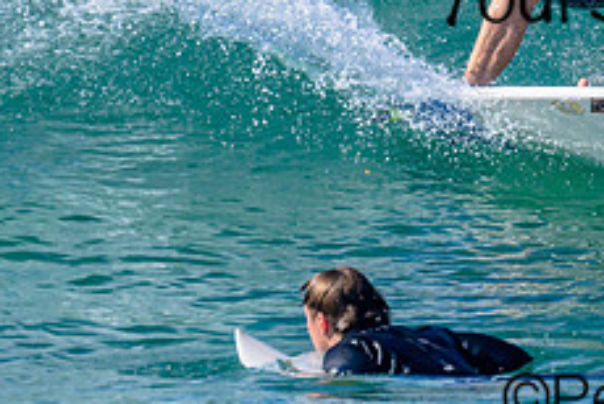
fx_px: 35983
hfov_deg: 1.0
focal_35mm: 2142
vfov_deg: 0.6
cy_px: -48
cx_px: 805
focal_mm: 650
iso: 900
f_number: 11
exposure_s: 1/2000
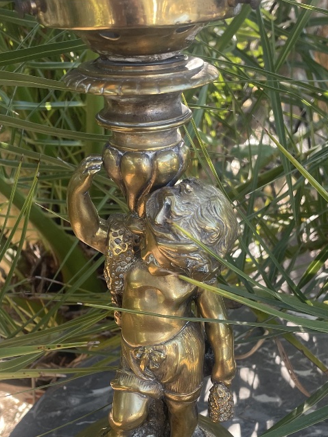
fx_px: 619
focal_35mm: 49
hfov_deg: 29.7
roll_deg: -0.4
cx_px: 160
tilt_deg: -31.3
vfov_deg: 38.1
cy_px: 320
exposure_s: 1/121
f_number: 1.6
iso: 50
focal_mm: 4.2
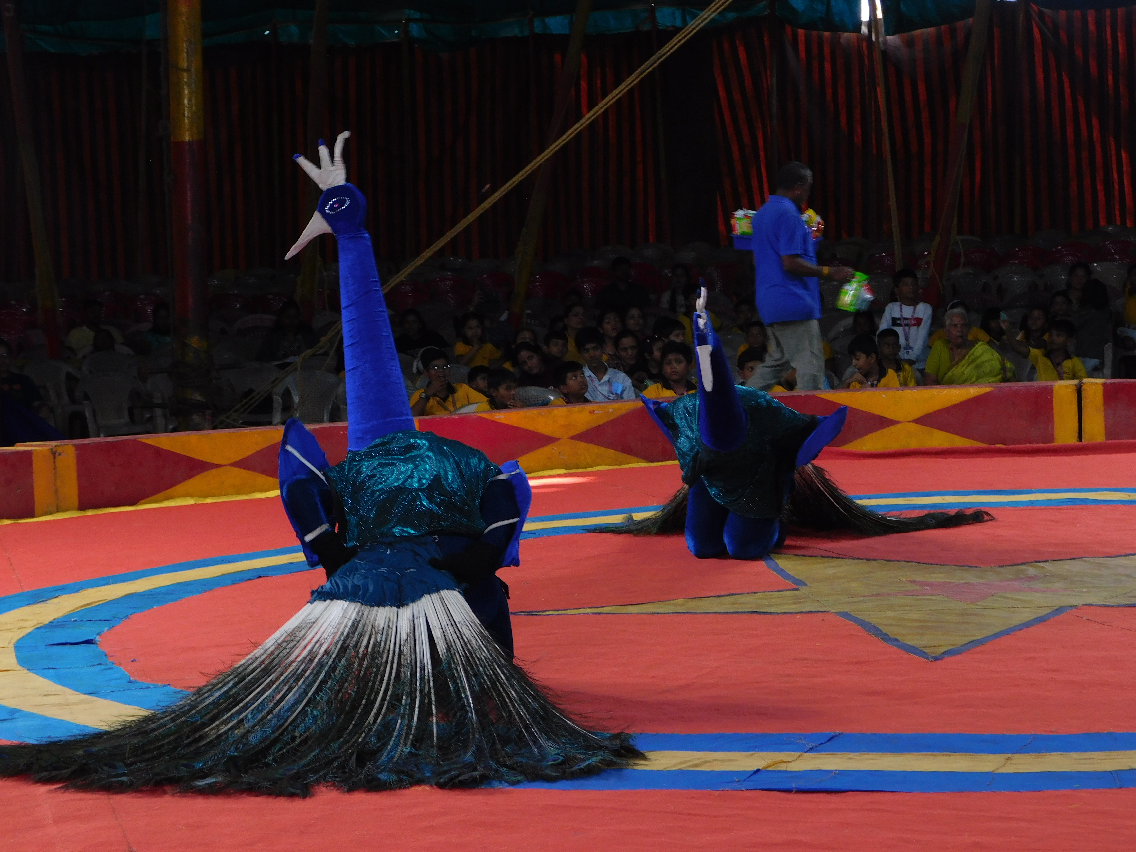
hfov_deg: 24.4
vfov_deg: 18.4
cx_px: 568
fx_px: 2625
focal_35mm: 80
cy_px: 426
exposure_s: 1/60
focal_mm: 14.2
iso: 200
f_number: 4.4
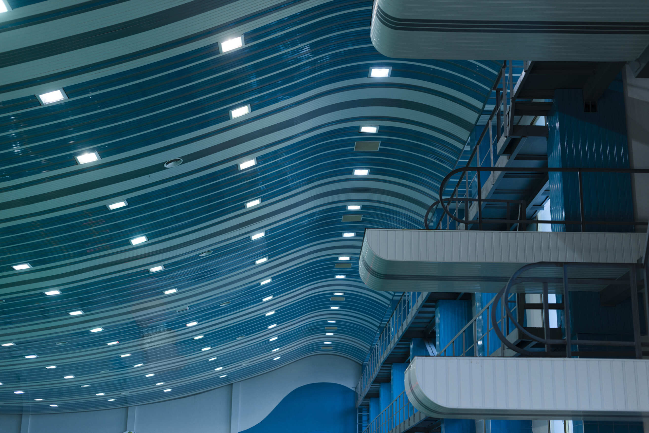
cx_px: 324
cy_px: 216
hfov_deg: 39.6
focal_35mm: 50
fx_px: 902
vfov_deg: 27.0
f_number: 2.8
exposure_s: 1/250
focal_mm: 50
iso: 320
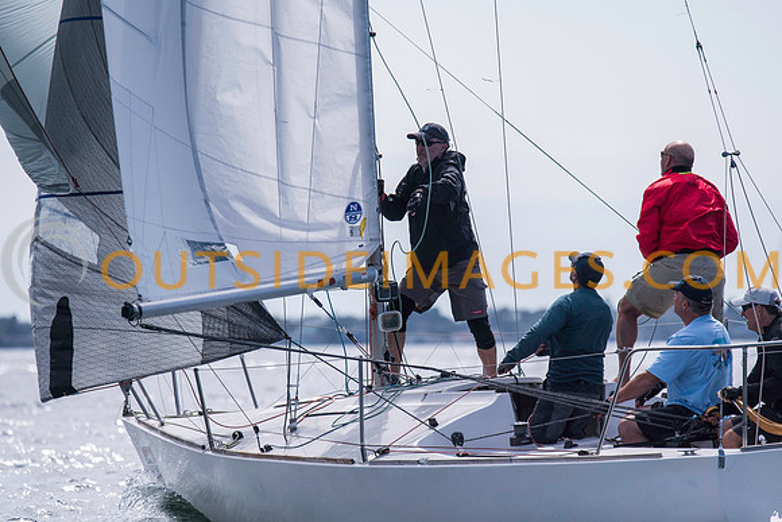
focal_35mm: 450
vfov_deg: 3.1
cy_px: 261
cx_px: 391
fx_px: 9777
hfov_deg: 4.6
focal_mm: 300
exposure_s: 1/5000
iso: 320
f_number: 5
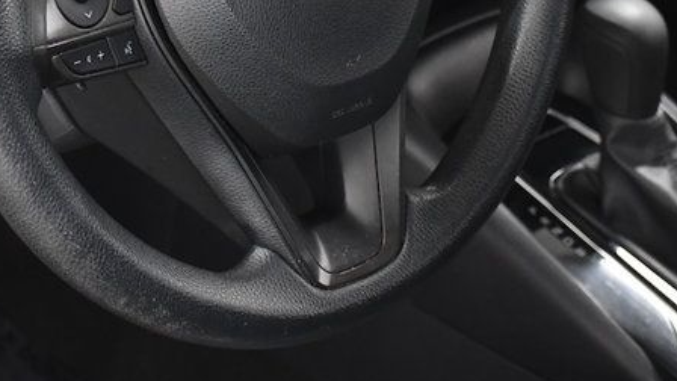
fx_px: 2064
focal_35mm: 115
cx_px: 317
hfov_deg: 18.6
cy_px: -52
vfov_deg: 10.4
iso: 2500
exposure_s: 1/160
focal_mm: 32
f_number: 4
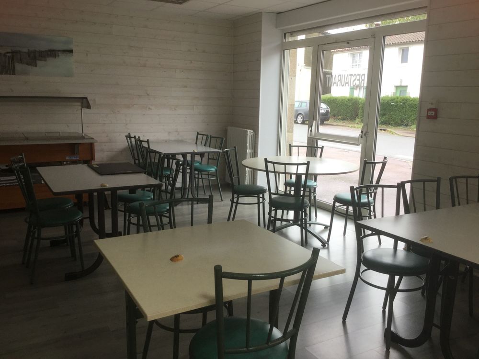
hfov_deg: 58.4
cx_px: 240
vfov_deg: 45.4
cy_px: 180
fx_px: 429
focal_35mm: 31
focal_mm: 3.3
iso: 32
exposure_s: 1/50
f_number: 2.4
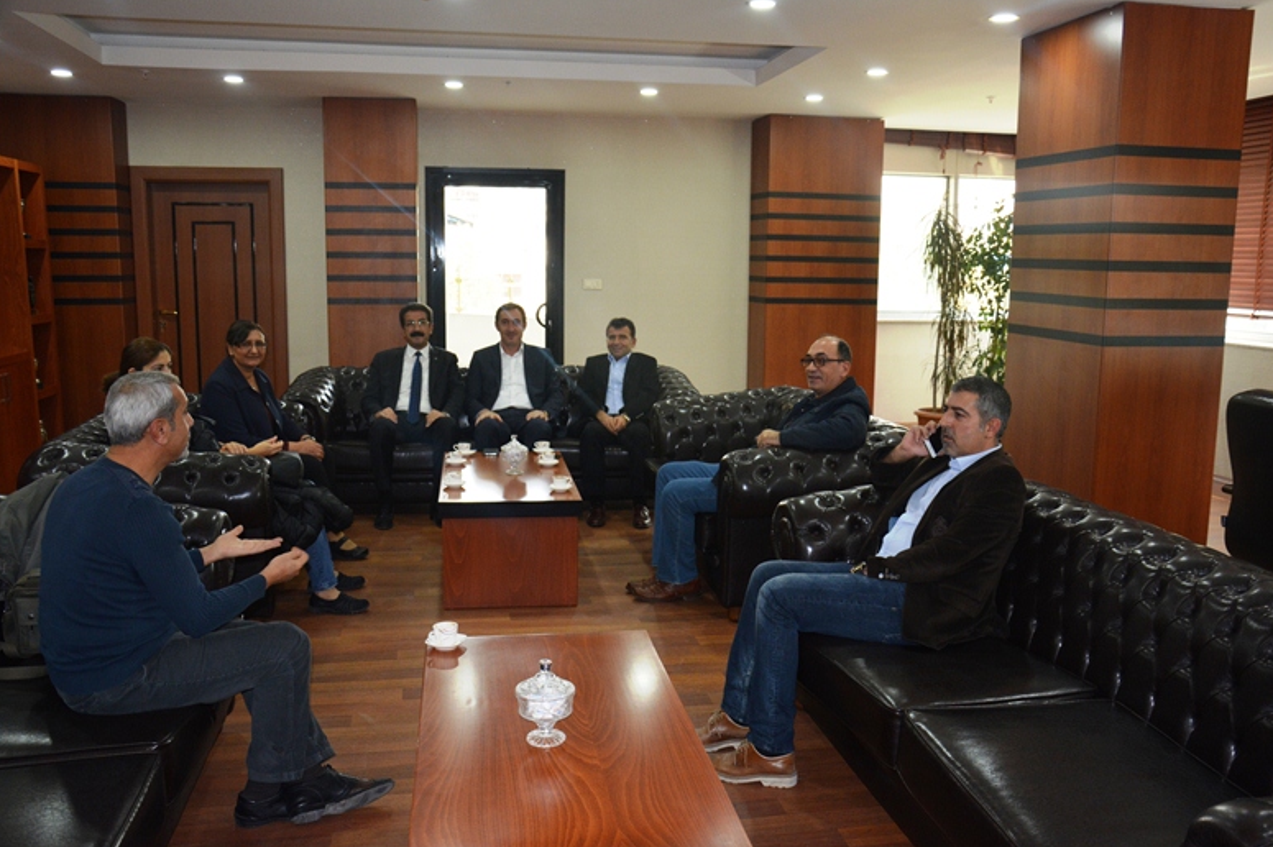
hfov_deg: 58.0
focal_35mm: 33
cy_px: 419
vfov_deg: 40.5
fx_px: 1149
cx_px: 652
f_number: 3.8
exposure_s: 1/60
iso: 640
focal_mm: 21
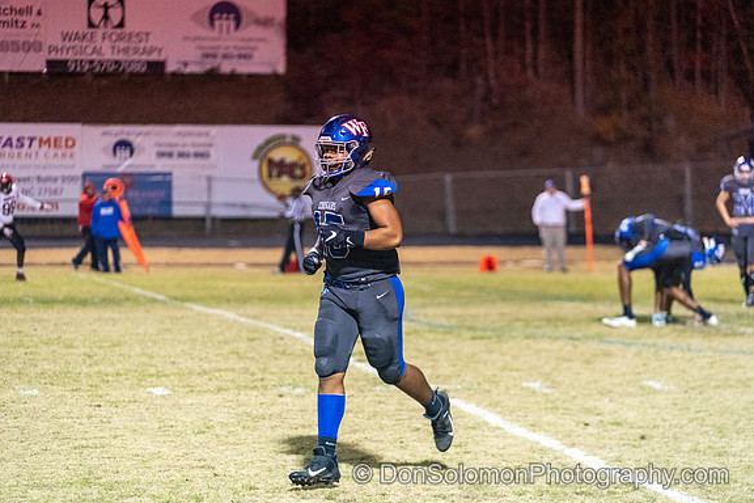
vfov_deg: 11.2
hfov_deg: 16.8
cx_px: 377
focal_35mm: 122
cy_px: 252
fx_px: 2555
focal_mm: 121
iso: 8000
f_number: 2.8
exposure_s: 1/640
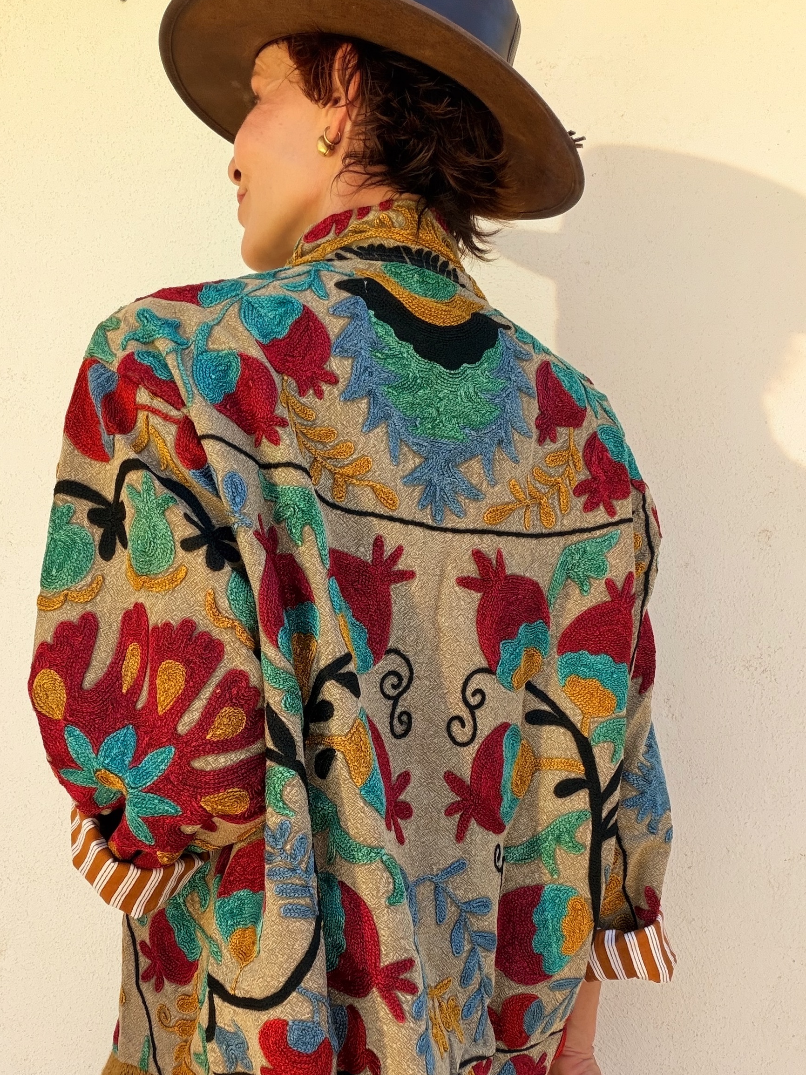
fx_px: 1211
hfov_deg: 36.7
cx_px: 341
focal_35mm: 39
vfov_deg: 47.5
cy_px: 667
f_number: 1.9
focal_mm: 2.71
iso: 25
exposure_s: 1/263
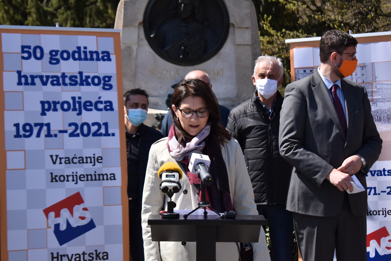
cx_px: 196
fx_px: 896
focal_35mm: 82
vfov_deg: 16.6
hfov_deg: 24.6
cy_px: 130
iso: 640
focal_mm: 55
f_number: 5.6
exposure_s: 1/4000
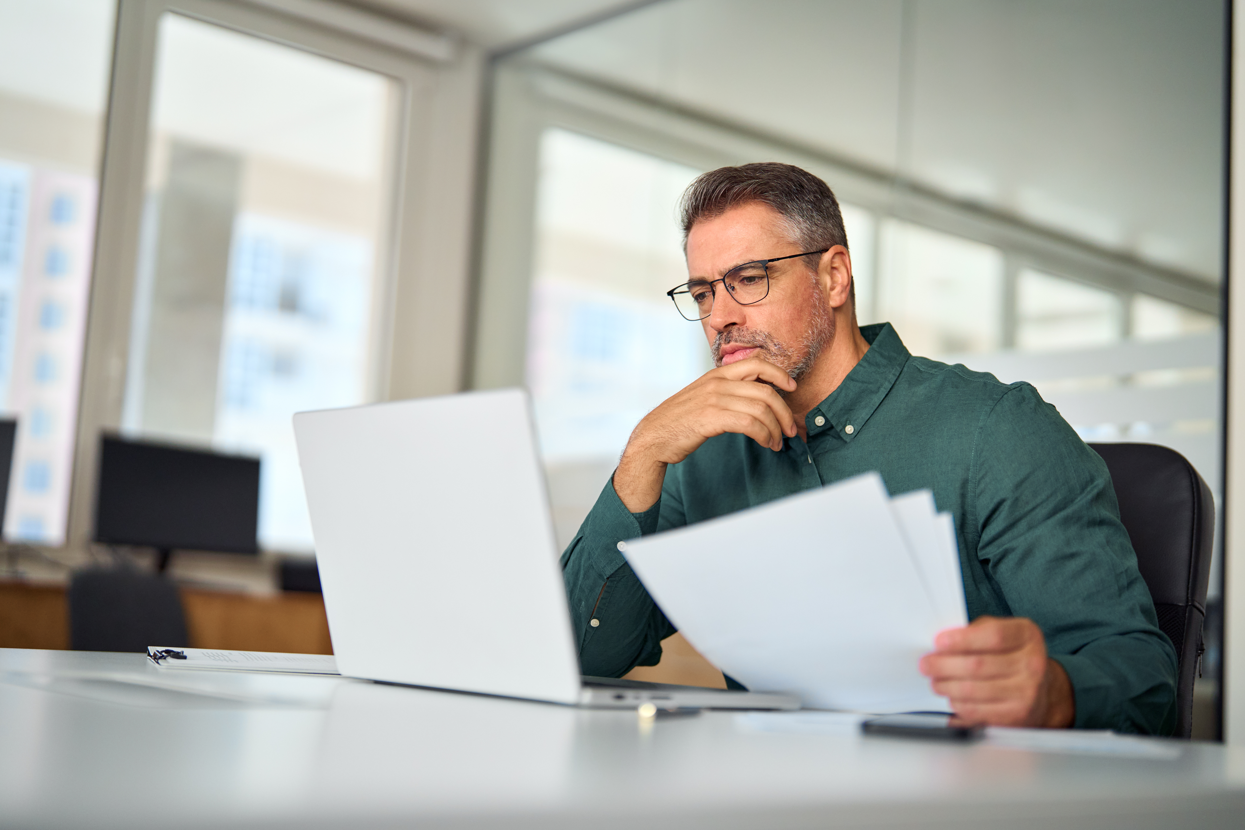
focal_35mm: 50
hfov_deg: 39.6
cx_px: 622
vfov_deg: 27.0
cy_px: 415
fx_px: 1729
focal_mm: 50
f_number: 1.2
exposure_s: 1/3200
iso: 800
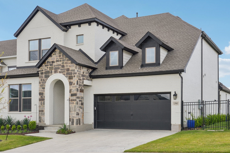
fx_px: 313
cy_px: 68
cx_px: 106
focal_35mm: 49
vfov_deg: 27.5
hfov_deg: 40.3
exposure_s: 1/250
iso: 100
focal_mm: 35
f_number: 8
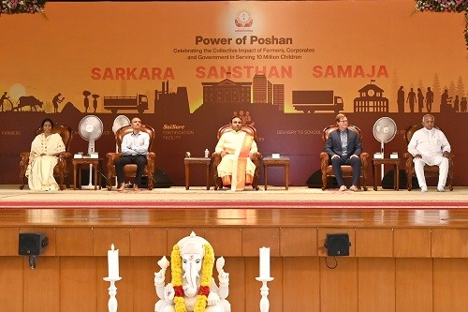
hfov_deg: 49.6
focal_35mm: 39
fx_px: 507
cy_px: 156
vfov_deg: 34.2
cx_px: 234
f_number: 5.6
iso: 1000
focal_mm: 26
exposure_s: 1/125
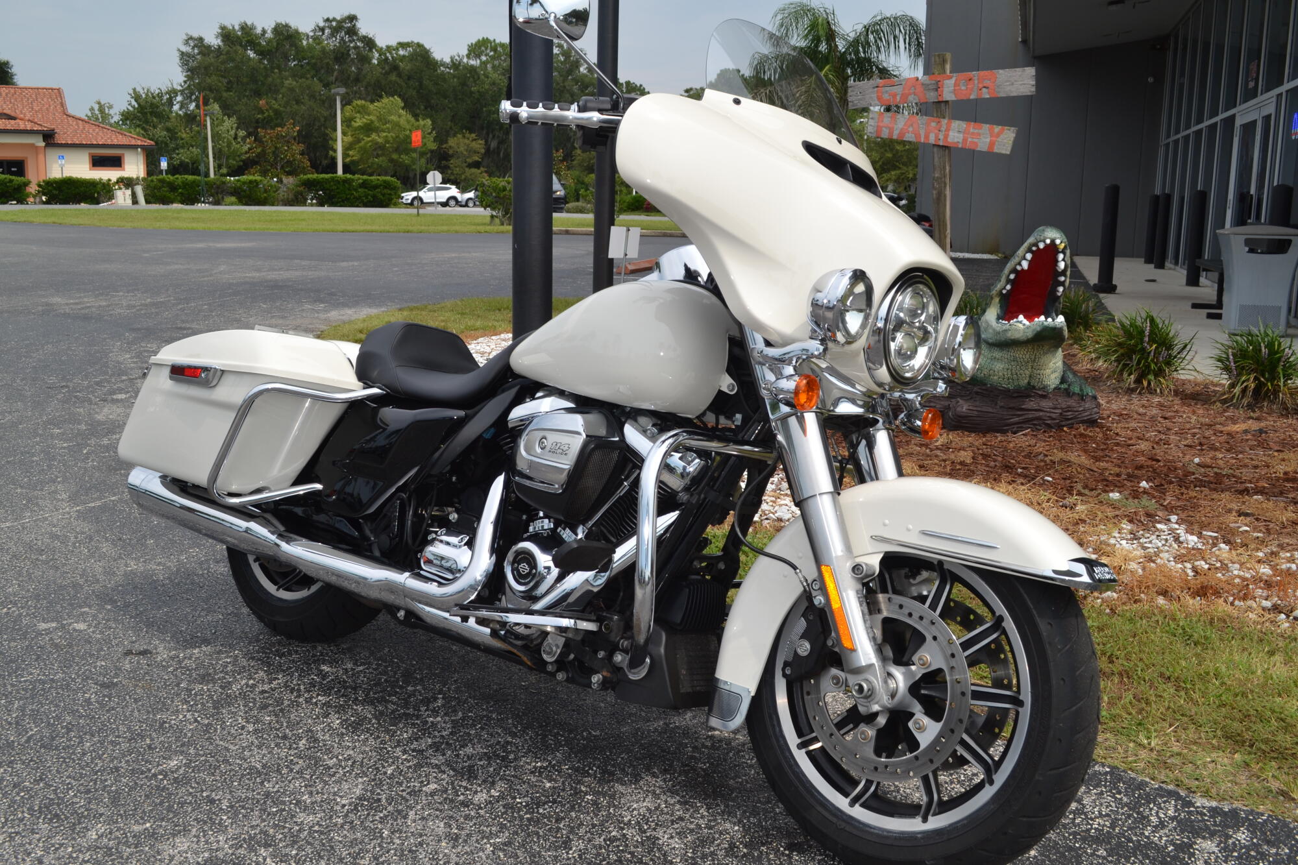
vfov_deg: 40.0
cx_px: 649
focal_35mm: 33
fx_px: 1190
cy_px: 432
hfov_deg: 57.2
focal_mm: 22
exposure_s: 1/200
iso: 100
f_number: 9
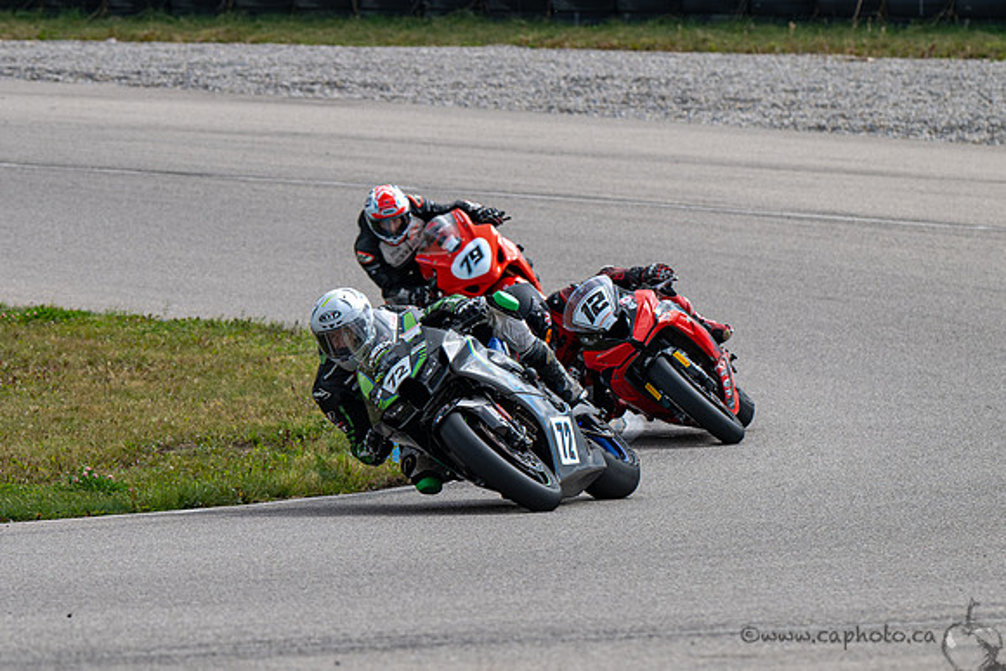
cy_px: 383
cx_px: 319
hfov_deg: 6.3
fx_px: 9209
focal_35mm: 330
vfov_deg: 4.2
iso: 200
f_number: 6.3
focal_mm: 210
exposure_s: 1/1250
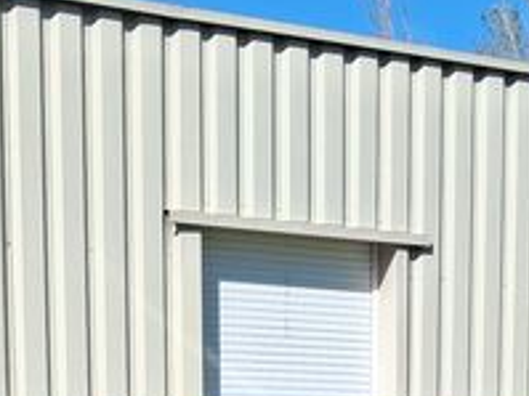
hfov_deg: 14.5
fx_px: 2077
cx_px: 231
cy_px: 877
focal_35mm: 136
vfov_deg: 9.9
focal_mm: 4
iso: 25
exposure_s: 1/823
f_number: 1.8
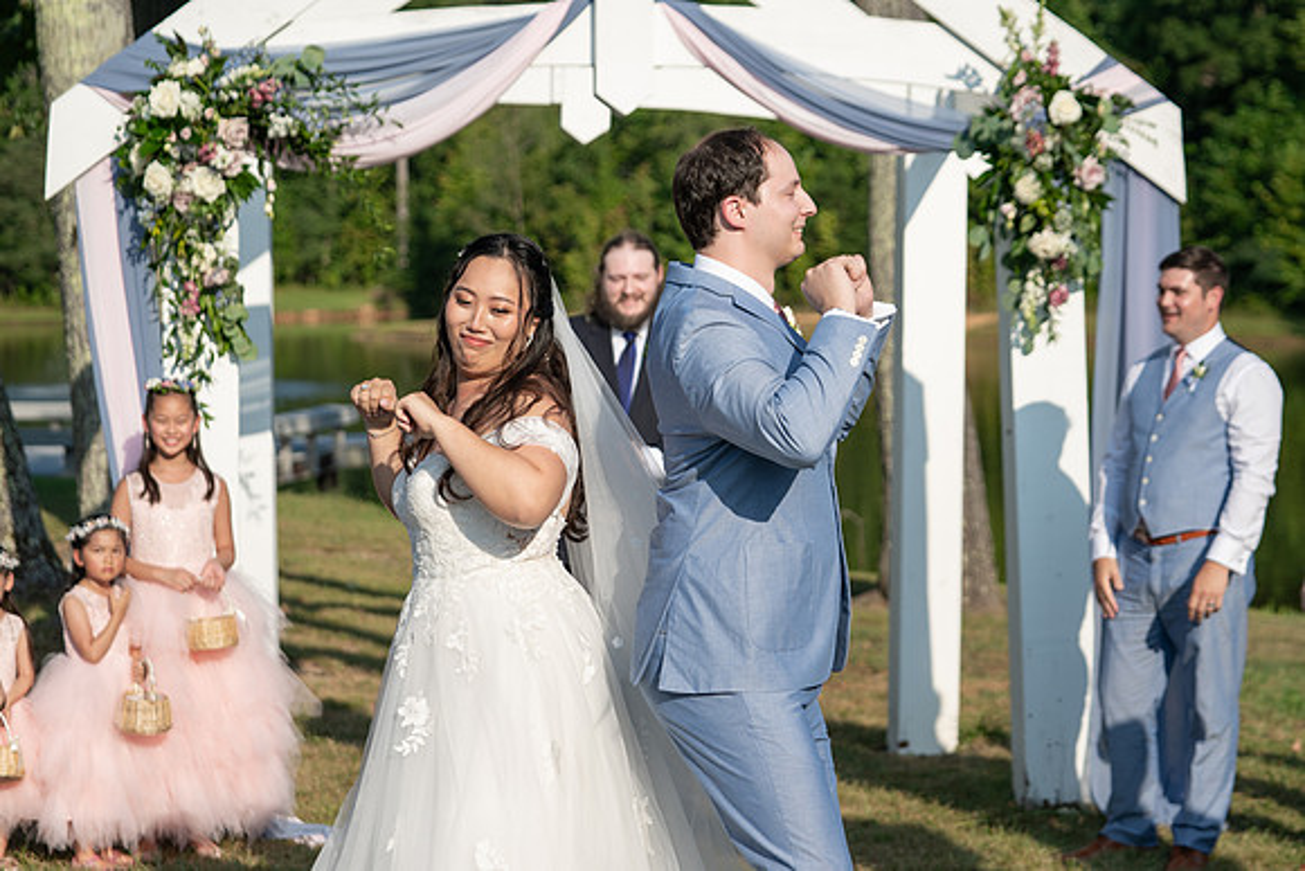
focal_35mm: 88
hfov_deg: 23.1
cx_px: 732
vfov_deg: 15.5
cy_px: 428
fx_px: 3195
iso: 100
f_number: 4
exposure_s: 1/1000
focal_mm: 77
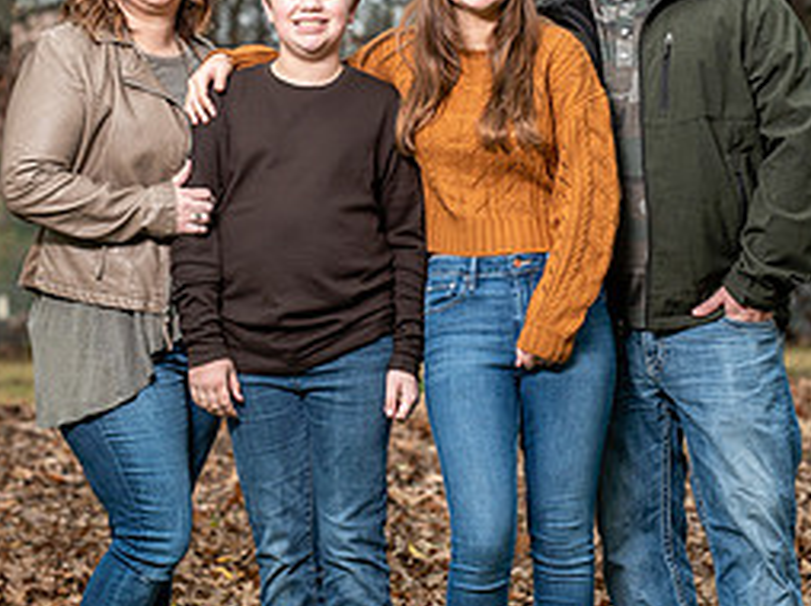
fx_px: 4073
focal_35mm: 174
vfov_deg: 8.5
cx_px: 434
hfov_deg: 11.4
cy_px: 147
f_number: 4
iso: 200
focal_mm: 102
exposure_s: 1/125
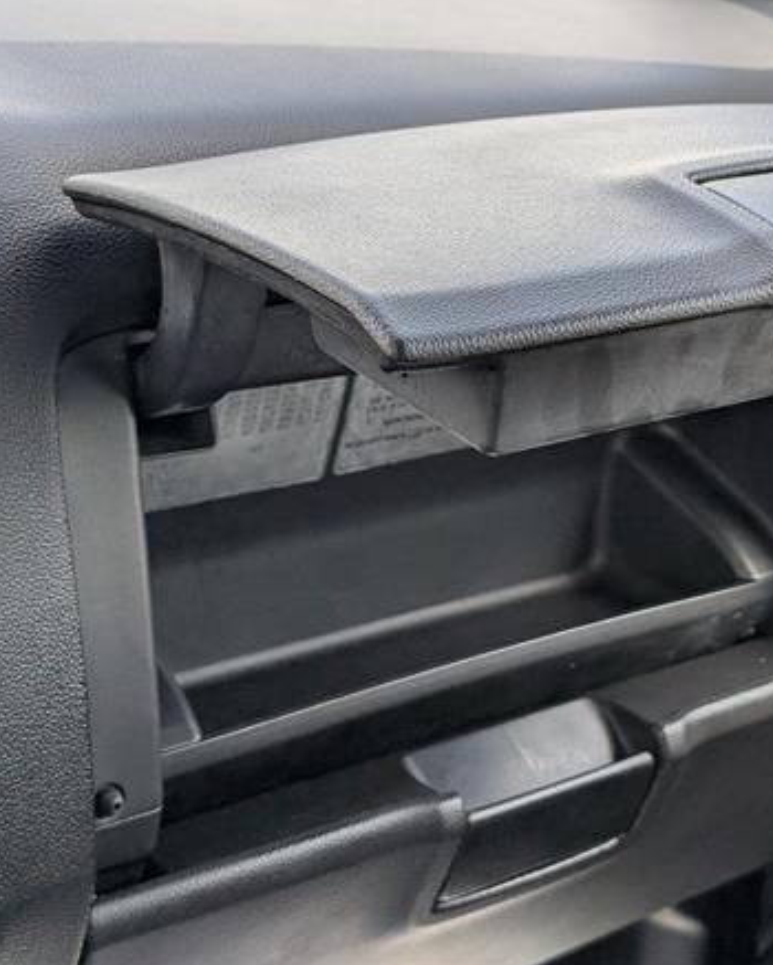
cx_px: 663
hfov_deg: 21.5
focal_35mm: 70
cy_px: 442
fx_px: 2000
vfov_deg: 27.1
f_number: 1.68
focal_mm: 6.9
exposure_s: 1/227
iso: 27
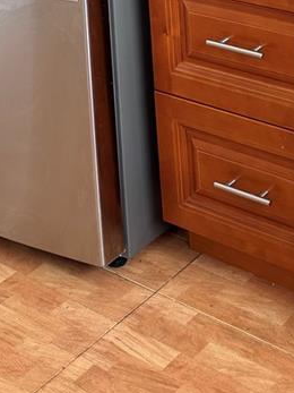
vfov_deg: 20.3
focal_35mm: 83
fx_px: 940
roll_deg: +3.8
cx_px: 198
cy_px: -191
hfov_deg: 17.7
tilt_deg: -8.4
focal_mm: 6.76
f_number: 1.78
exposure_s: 1/121
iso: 160
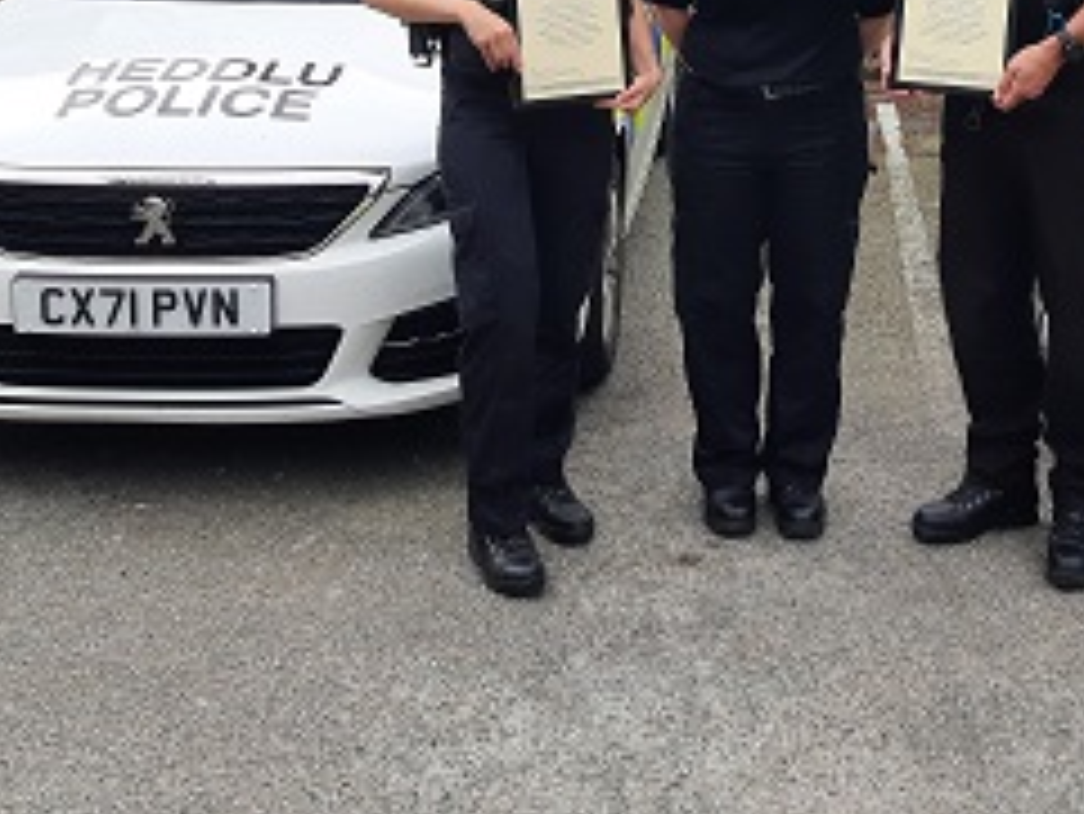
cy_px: -20
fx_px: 1692
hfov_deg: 34.7
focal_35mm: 54
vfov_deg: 25.6
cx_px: 832
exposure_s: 1/647
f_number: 1.7
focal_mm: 3.92
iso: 40
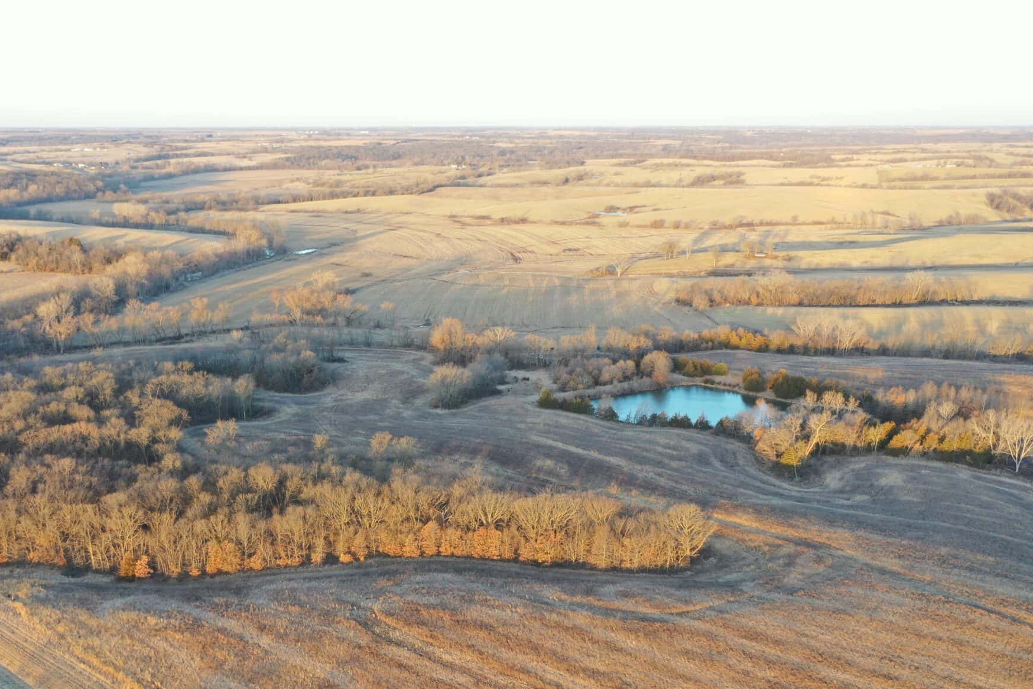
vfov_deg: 32.2
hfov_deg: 47.2
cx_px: 422
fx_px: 1177
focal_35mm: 41
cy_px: 496
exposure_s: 1/80
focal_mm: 10.26
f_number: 3.5
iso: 100
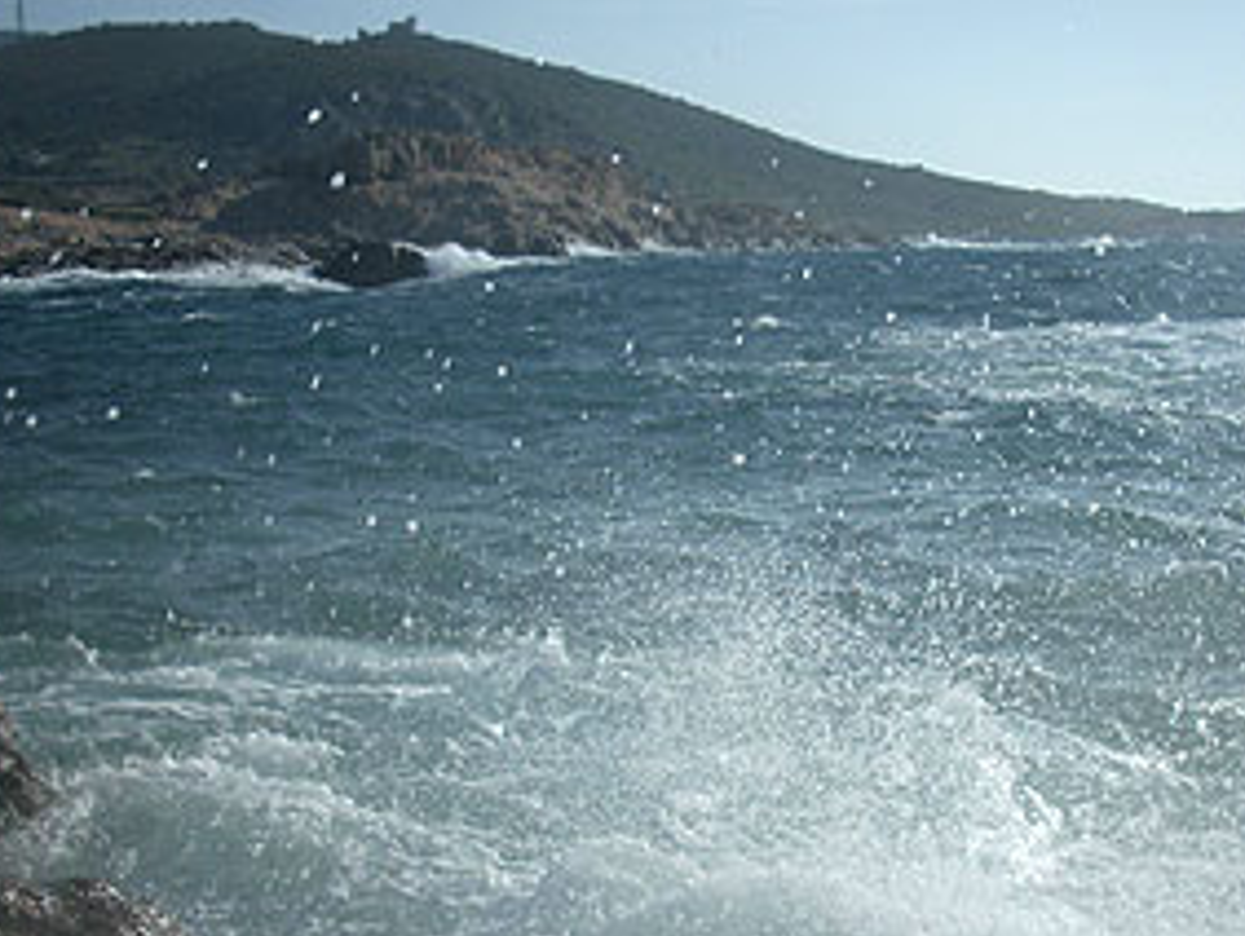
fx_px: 2124
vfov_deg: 24.8
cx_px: 715
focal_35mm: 59
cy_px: 530
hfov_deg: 32.6
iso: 64
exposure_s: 1/648
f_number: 5.6
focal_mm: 6.2
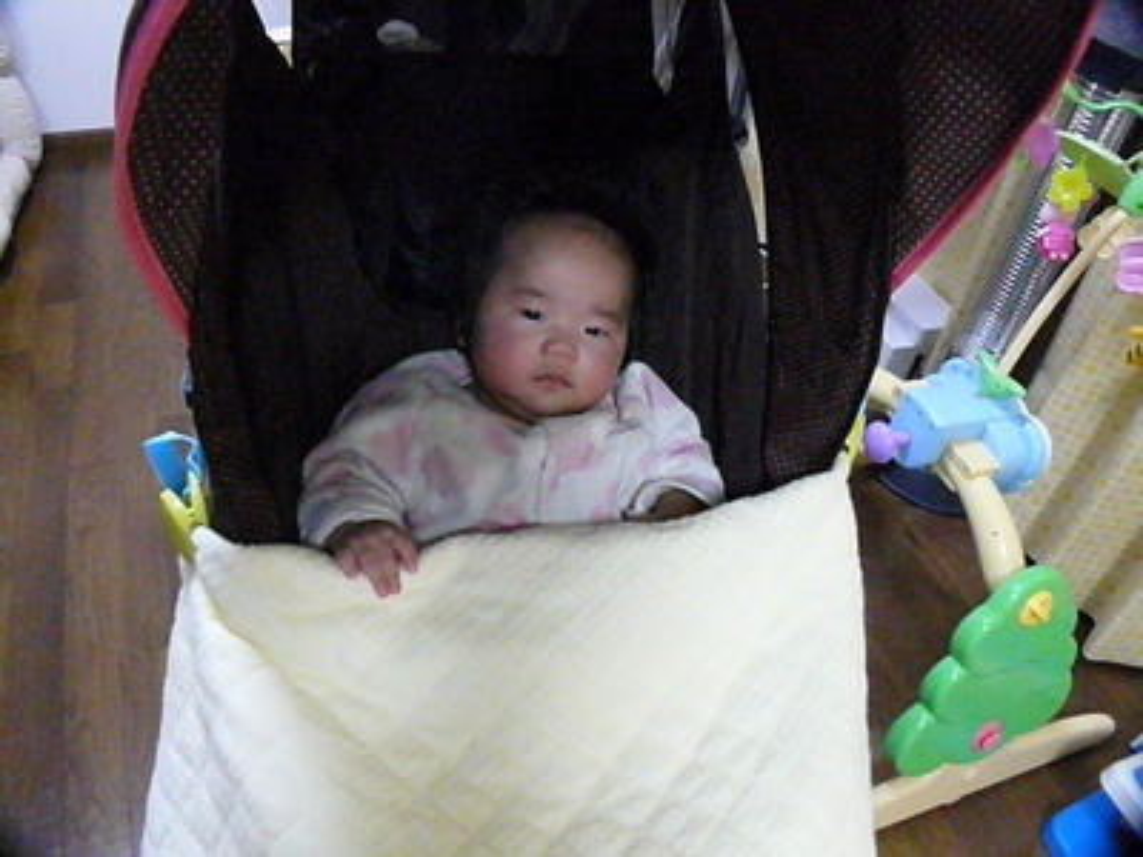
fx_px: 1189
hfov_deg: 51.4
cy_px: 428
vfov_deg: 39.7
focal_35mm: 36
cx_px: 572
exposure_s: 1/125
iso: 3200
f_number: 2.8
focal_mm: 6
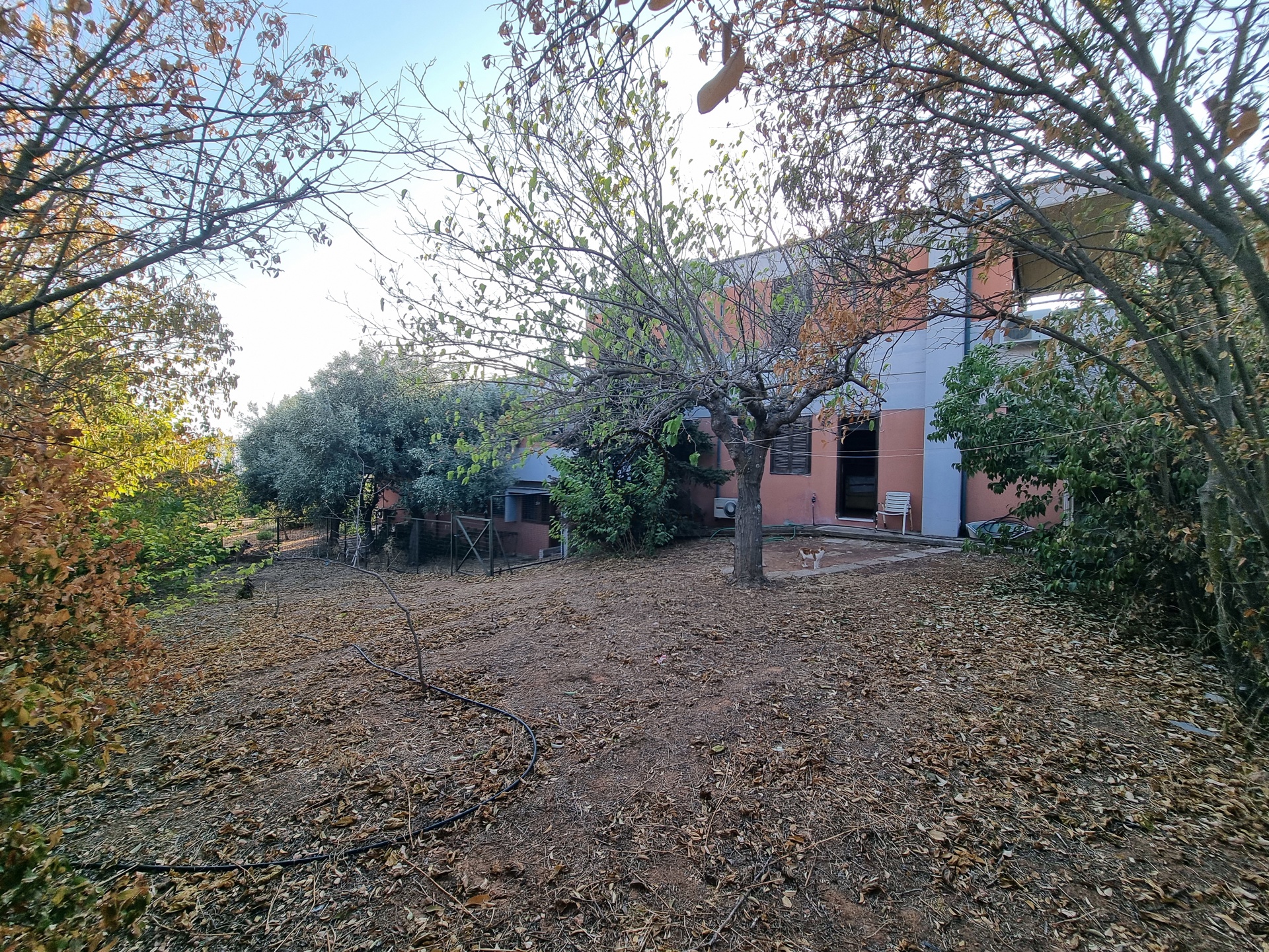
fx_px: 477
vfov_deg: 89.9
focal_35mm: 13
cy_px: 476
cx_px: 634
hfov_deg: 106.2
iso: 50
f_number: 2.2
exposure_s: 1/502
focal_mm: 2.2
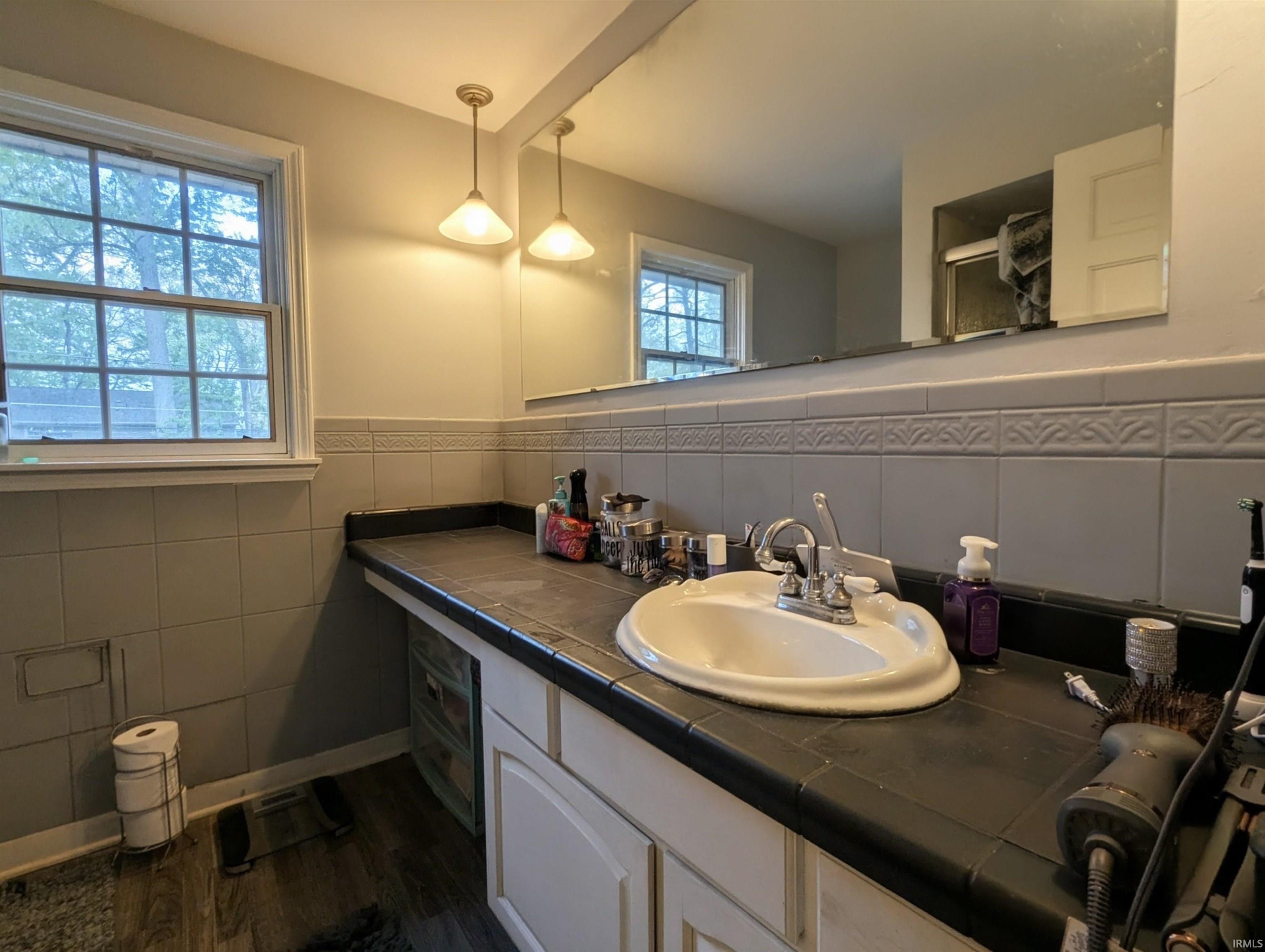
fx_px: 586
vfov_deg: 78.2
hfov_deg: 94.4
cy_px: 476
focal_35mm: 16
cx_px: 632
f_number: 2.2
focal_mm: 2.35
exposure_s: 1/120
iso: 79
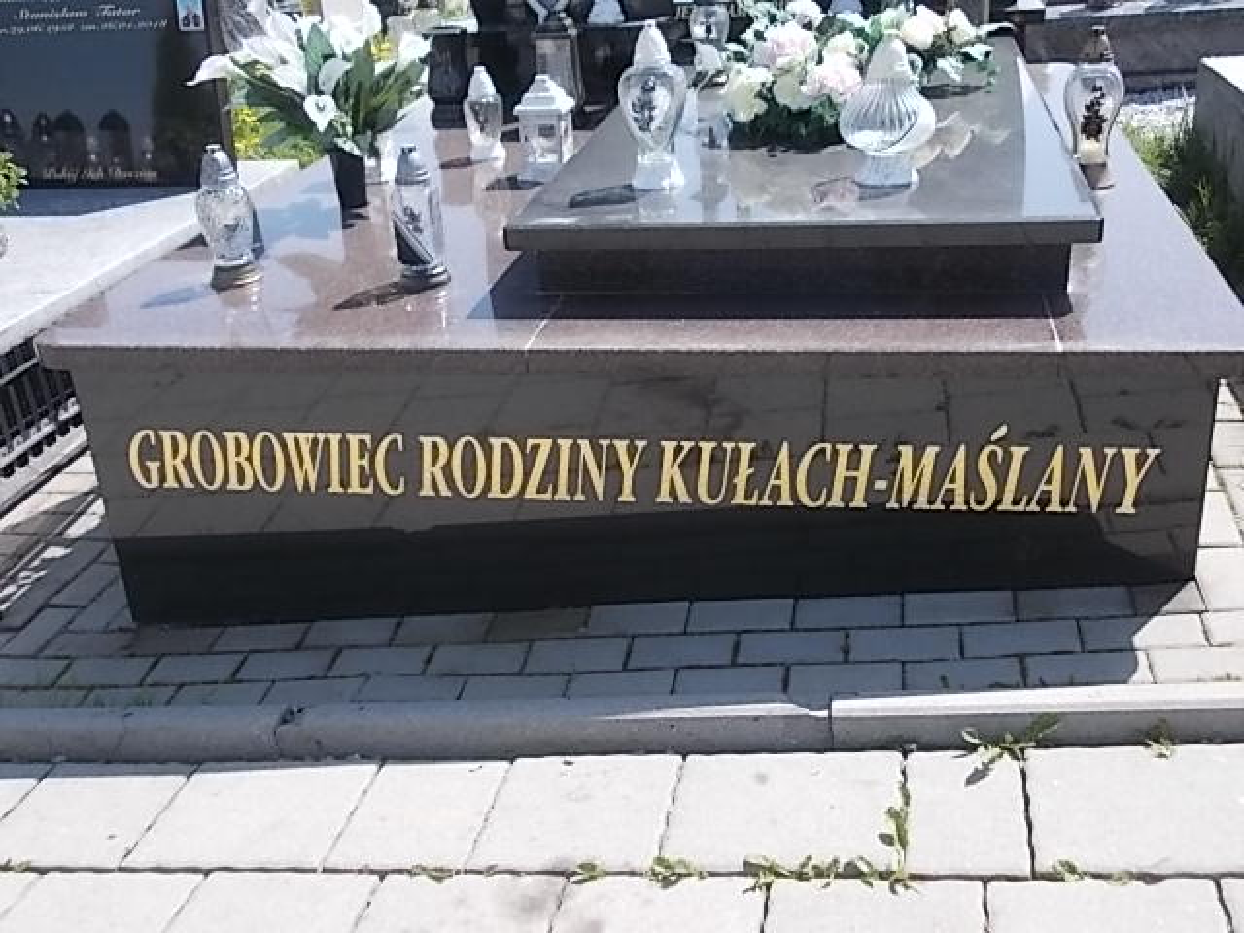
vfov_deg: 37.7
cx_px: 622
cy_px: 466
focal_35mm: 38
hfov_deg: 49.0
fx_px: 1366
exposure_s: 1/500
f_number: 3.1
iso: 80
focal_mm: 5.3
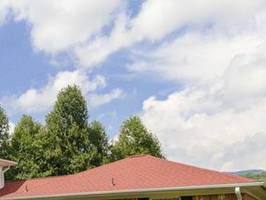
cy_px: 184
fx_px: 418
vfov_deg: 25.9
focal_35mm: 54
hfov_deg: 30.7
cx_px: -40
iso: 320
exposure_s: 1/800
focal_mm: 13
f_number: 10
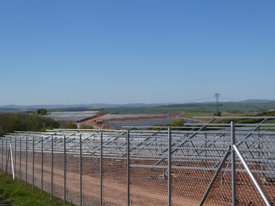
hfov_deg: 29.8
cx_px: 138
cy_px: 103
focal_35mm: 65
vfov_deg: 22.6
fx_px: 516
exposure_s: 1/1000
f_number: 4.4
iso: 80
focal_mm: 11.7
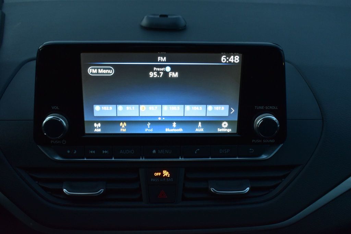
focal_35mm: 38
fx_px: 365
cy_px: 117
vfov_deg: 35.5
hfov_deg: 51.3
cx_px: 176
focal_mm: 25
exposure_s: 1/15
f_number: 6.3
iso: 1250
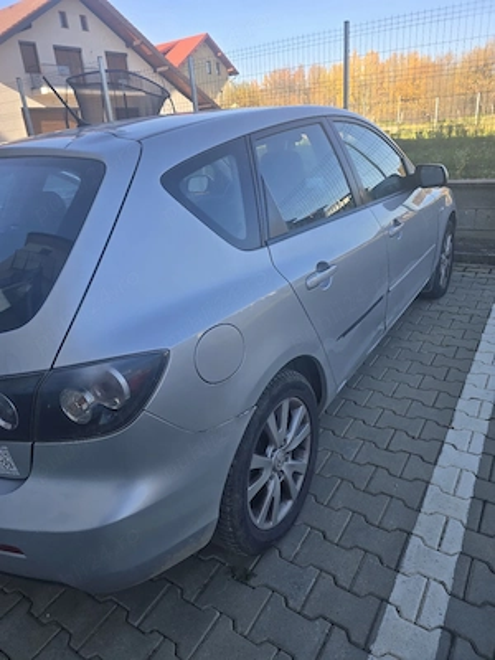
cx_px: 248
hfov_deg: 58.9
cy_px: 330
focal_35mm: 23
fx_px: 439
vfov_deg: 73.9
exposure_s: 1/250
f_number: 1.7
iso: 12
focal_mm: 6.3
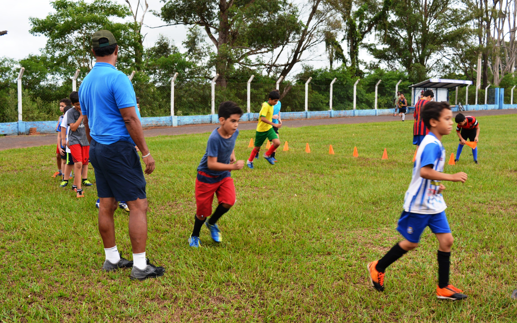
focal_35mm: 45
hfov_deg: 44.8
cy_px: 159
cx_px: 258
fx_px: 627
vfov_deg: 28.9
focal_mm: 29
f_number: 6.3
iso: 200
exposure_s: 1/160
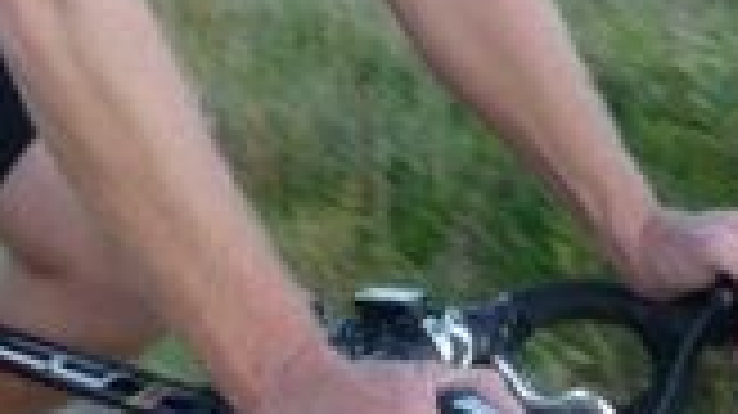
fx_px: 2327
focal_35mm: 119
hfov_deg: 17.0
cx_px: -220
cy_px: -112
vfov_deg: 10.0
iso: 320
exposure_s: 1/200
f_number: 3.3
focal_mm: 4.9
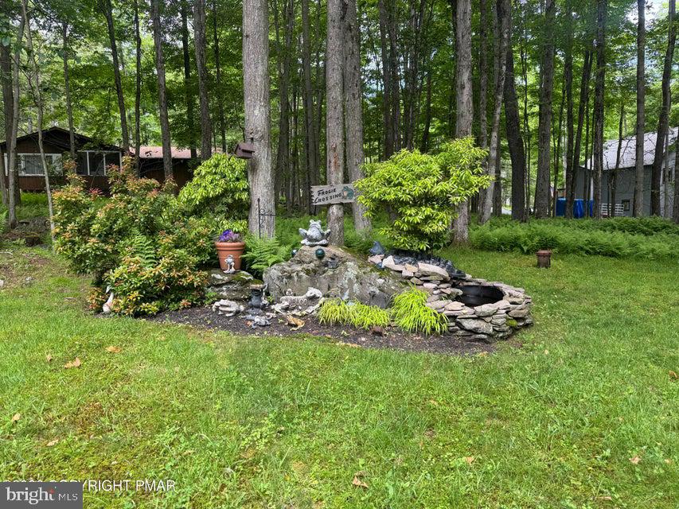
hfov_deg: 71.6
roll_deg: +1.0
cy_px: 254
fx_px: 471
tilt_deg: -5.2
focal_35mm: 24
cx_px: 340
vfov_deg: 56.8
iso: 64
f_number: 1.78
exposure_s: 1/259
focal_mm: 6.76
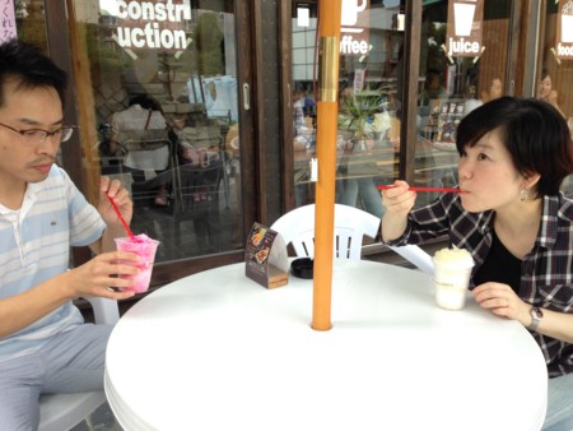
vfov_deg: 43.0
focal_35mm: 33
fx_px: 547
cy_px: 216
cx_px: 286
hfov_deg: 55.3
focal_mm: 4.12
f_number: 2.4
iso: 50
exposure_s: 1/158
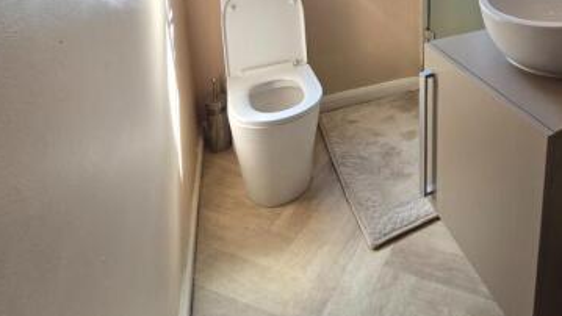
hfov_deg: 72.0
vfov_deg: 41.1
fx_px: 343
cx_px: 436
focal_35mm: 23
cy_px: -20
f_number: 2.2
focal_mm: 2.2
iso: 64
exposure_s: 1/100
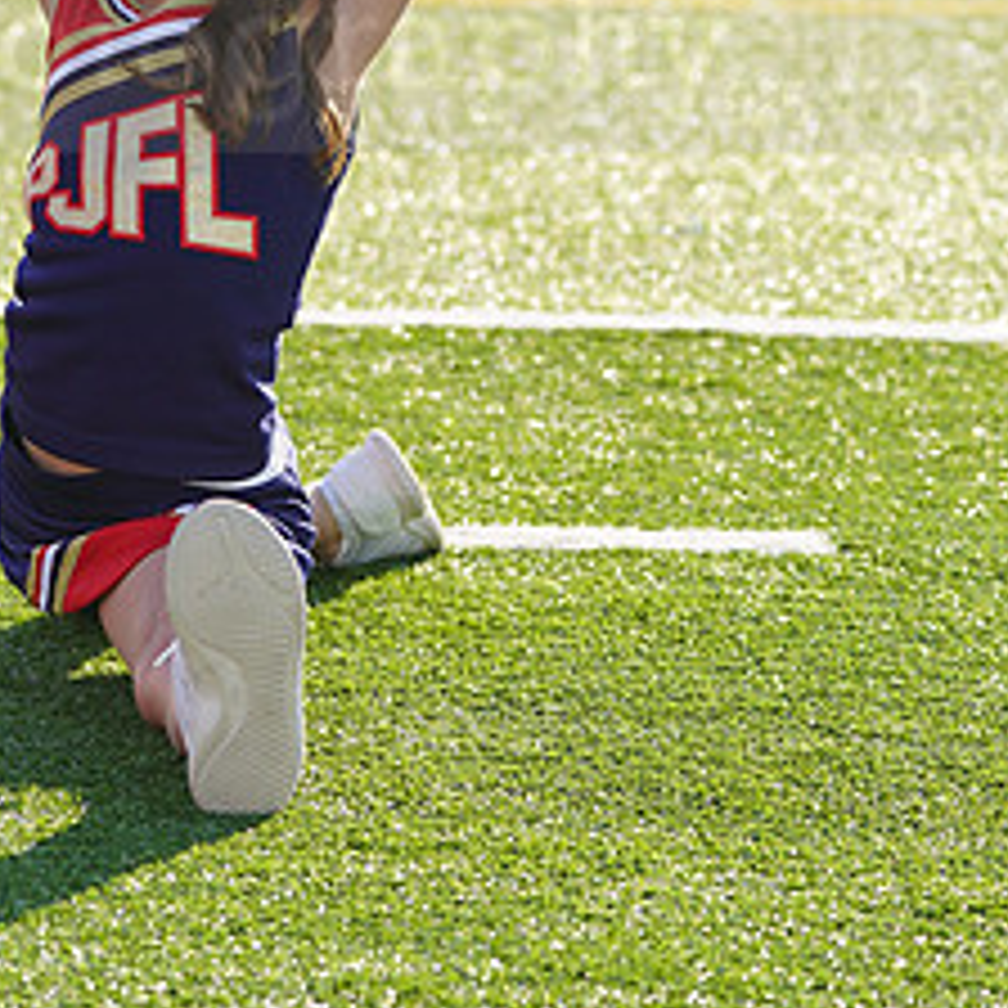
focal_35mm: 321
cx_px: 144
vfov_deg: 5.4
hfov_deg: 5.5
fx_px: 10575
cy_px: 9
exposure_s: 1/250
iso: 100
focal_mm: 146
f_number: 5.6
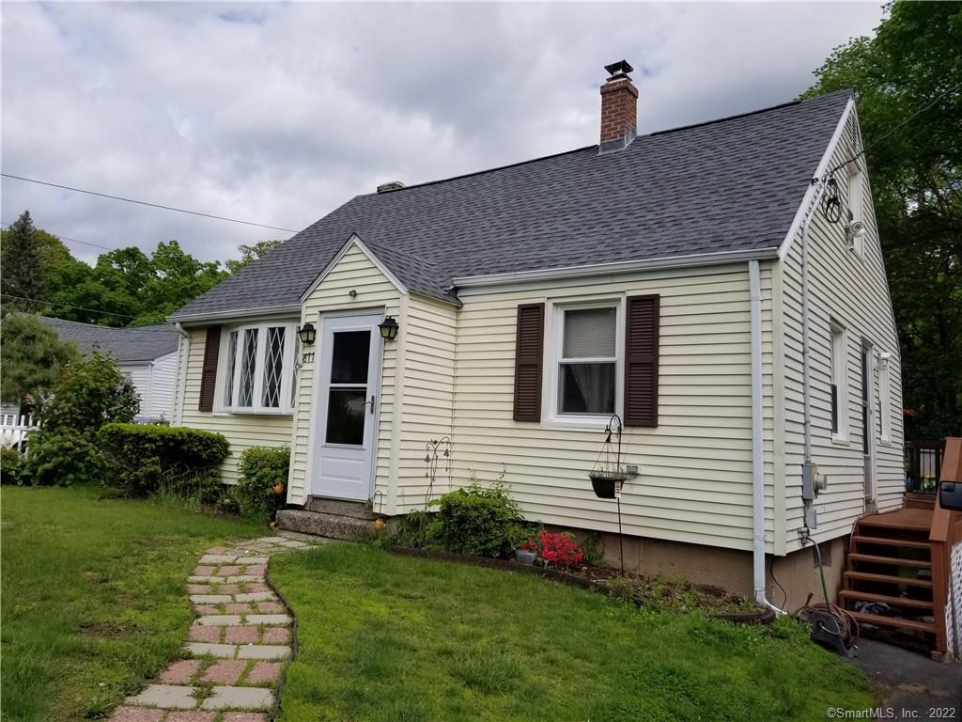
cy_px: 361
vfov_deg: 53.1
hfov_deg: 67.3
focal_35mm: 26
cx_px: 481
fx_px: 723
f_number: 1.7
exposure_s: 1/3536
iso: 50
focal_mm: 4.25
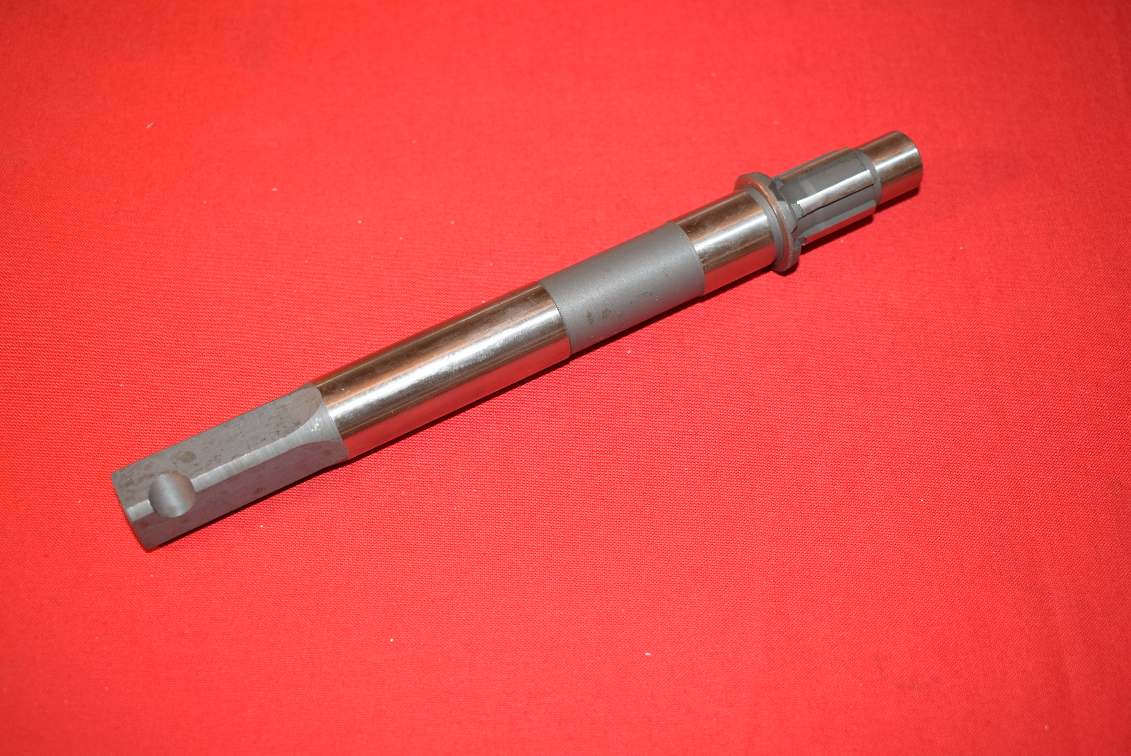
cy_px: 378
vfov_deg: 29.9
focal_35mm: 45
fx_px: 1415
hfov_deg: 43.6
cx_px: 566
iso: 400
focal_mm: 30
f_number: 5.6
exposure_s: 1/30
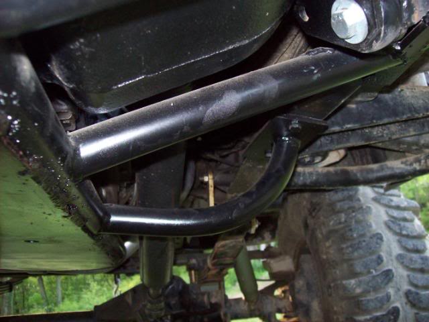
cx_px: 214
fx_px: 446
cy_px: 161
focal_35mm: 36
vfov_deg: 39.7
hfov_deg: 51.4
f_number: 2.7
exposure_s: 1/64
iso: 200
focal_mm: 6
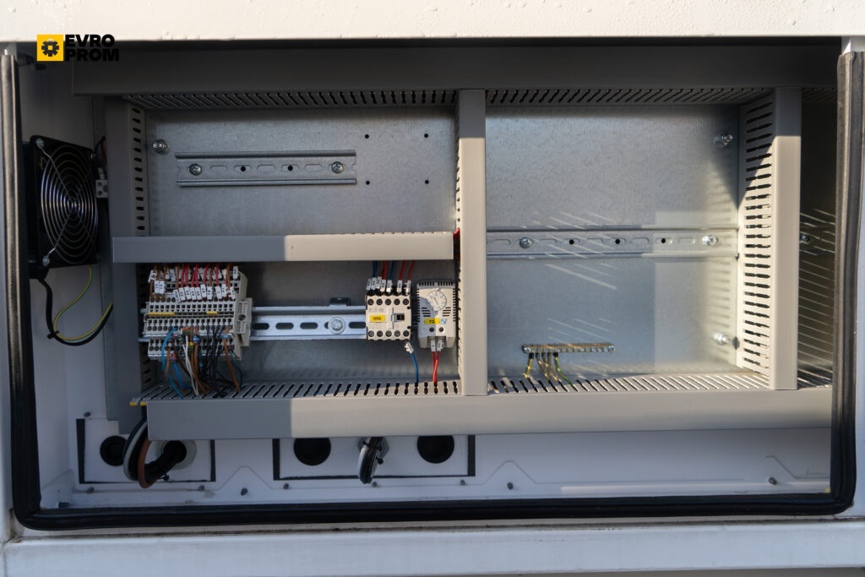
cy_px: 288
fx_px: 697
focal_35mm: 29
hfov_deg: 63.7
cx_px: 432
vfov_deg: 45.0
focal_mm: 29
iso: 100
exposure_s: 1/320
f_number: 5.6
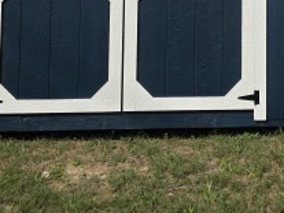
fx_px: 582
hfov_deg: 26.7
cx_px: 243
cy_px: -103
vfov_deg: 18.4
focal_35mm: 71
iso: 64
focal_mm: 6.3
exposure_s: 1/7944
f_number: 1.7
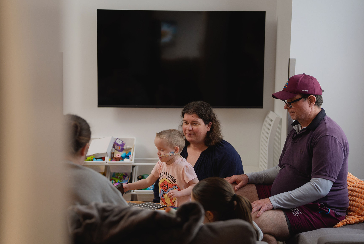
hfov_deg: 26.6
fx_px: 769
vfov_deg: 18.0
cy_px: 122
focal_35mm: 76
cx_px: 182
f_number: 2.5
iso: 1250
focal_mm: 76
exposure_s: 1/200
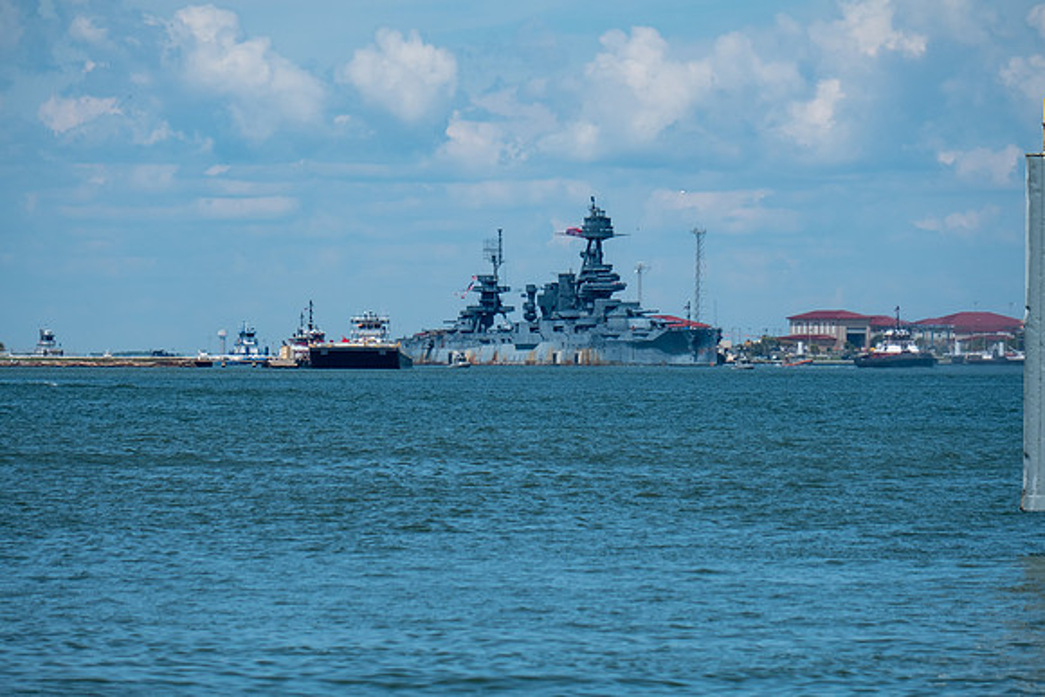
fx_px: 8956
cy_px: 348
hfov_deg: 6.7
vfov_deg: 4.5
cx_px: 522
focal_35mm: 308
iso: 200
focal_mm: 200
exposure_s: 1/1700
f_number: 5.6
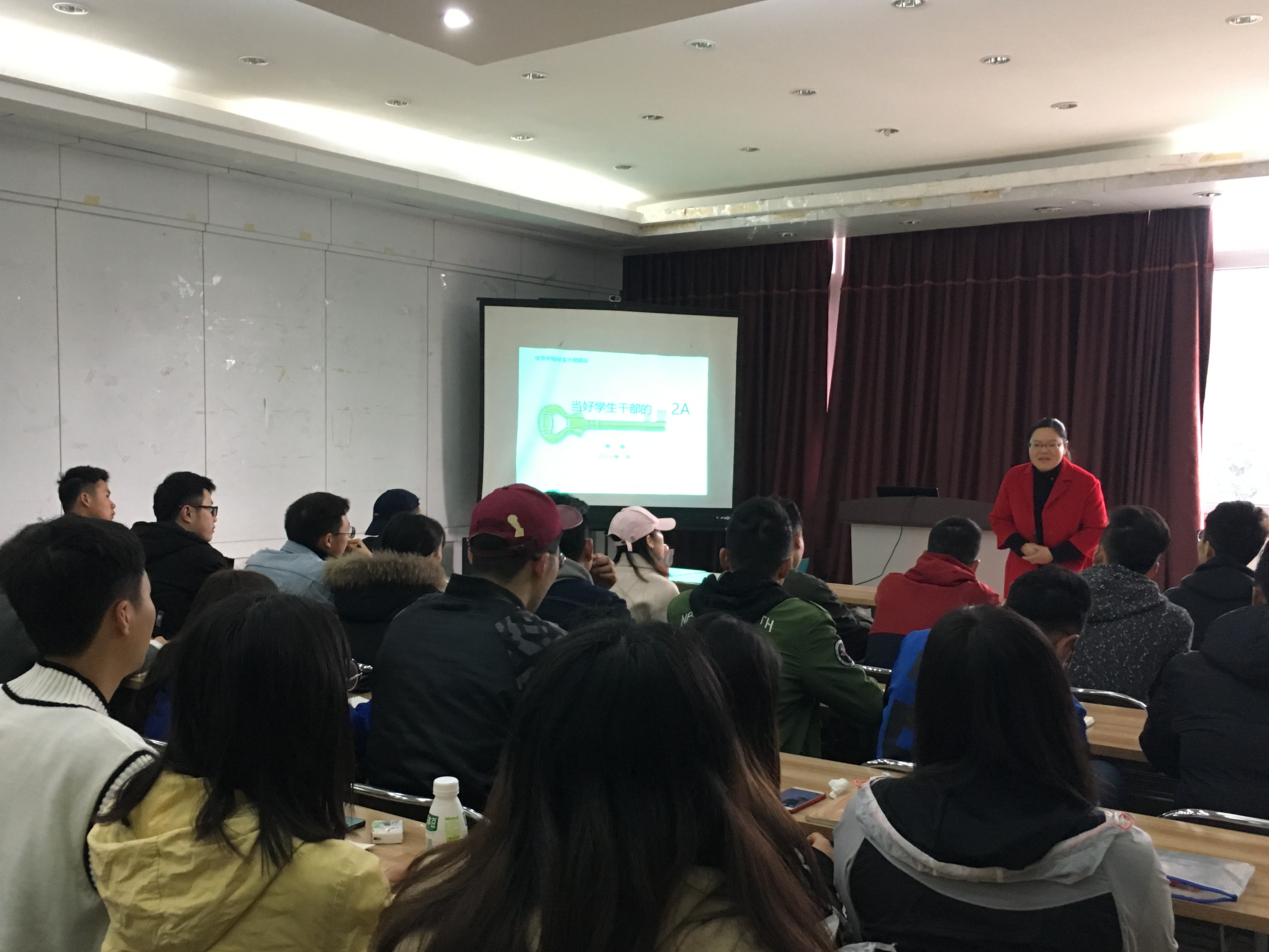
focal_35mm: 36
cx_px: 598
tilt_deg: -4.1
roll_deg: -2.3
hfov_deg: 51.3
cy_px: 543
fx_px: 1320
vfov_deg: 39.6
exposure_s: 1/33
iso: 200
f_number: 2.2
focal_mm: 4.15
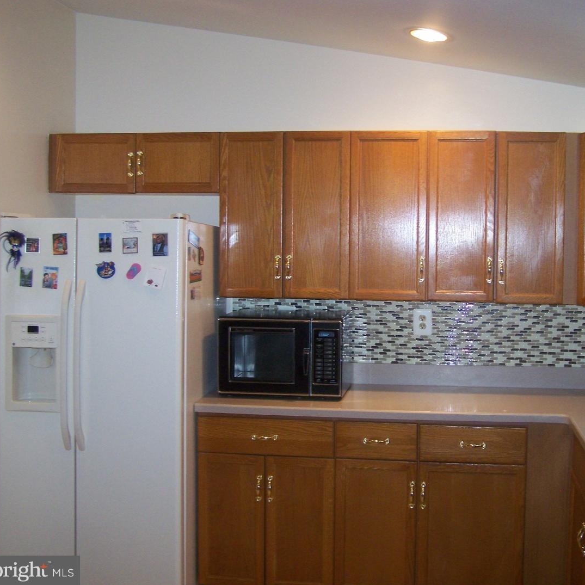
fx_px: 860
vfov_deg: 37.6
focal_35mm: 45
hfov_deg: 37.3
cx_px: 377
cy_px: 293
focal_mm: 6.3
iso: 160
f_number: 2.8
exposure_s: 1/60
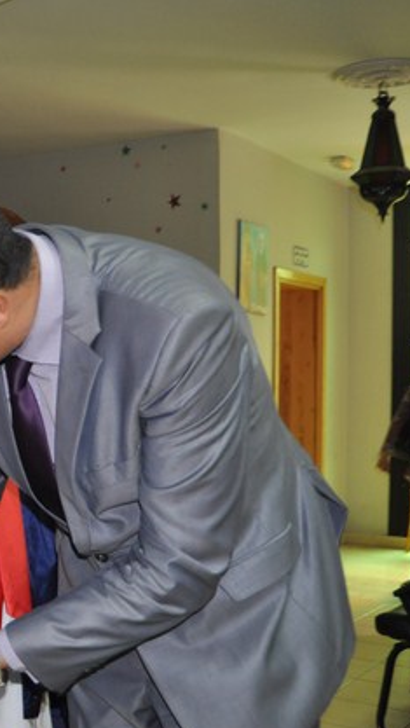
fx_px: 1023
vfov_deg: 39.2
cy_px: 369
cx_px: -138
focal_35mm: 53
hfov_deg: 20.5
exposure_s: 1/60
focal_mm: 22
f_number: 3.5
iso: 800
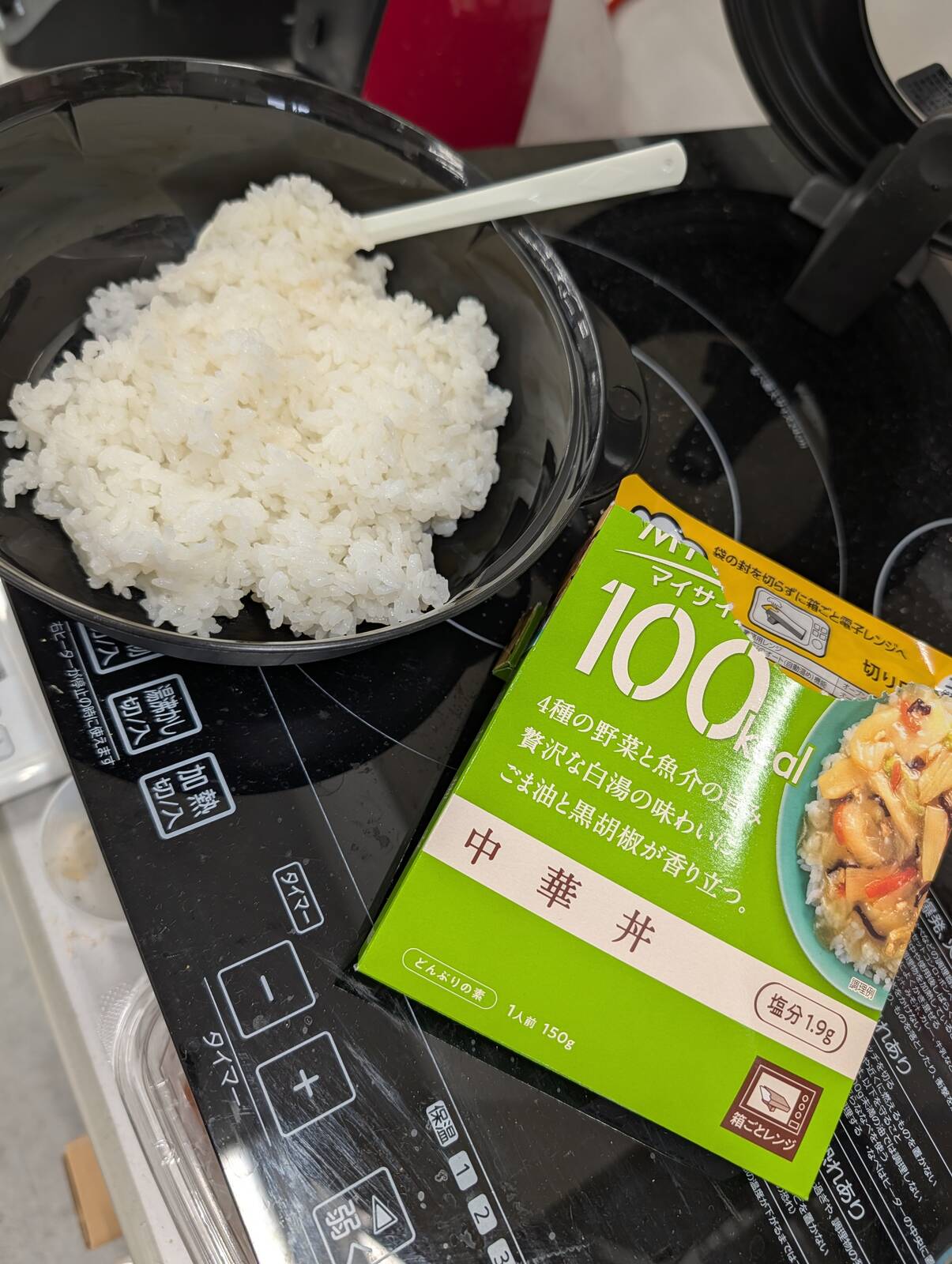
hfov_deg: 56.9
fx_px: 878
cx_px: 476
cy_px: 632
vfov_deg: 71.5
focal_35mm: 24
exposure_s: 1/45.5
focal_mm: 6.9
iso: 43
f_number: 1.68
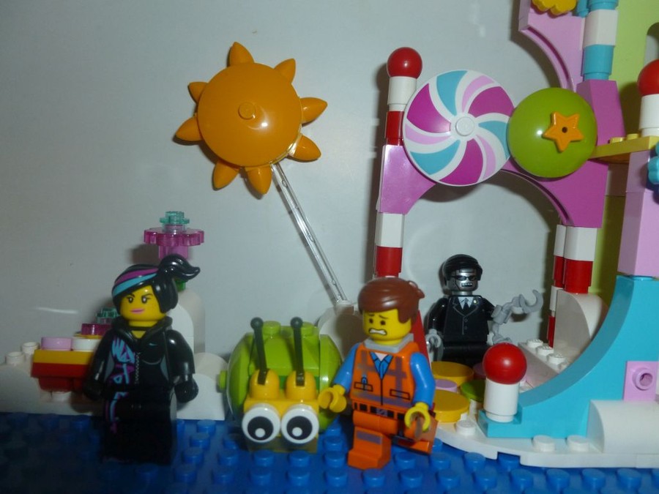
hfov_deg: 63.4
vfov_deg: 49.7
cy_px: 247
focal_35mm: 28
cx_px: 330
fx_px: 533
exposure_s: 1/60
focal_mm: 5
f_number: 3.3
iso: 160
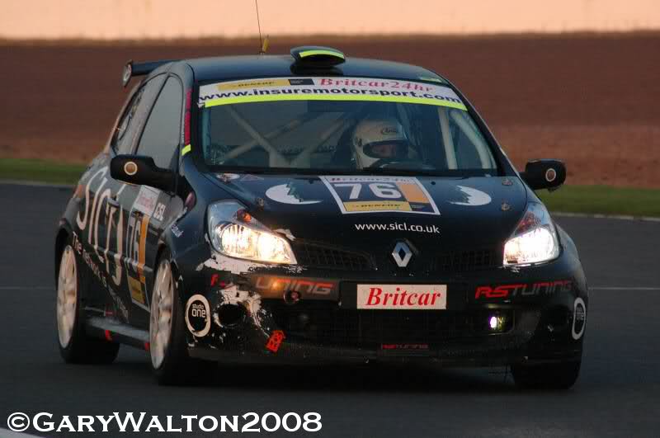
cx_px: 330
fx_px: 8238
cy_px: 219
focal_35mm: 450
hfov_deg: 4.6
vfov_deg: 3.0
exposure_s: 1/500
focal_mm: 300
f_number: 7.1
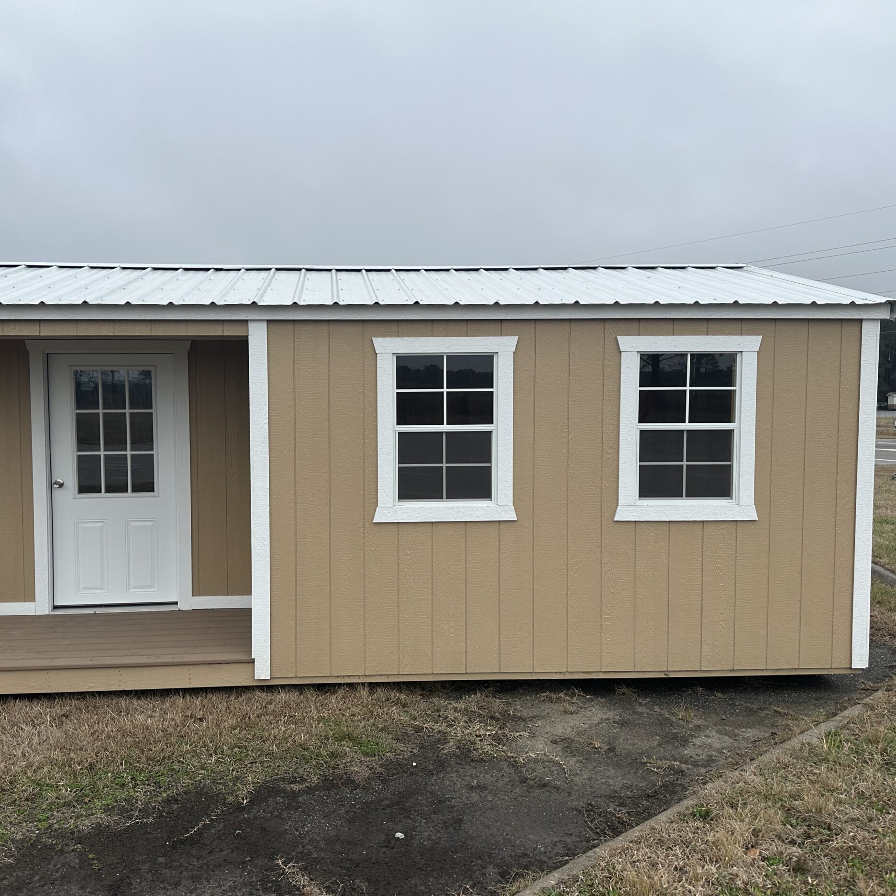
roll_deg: +0.4
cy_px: 452
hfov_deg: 55.4
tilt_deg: -2.5
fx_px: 849
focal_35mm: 29
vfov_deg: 55.6
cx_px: 376
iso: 80
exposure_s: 1/999
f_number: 1.78
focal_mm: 6.86
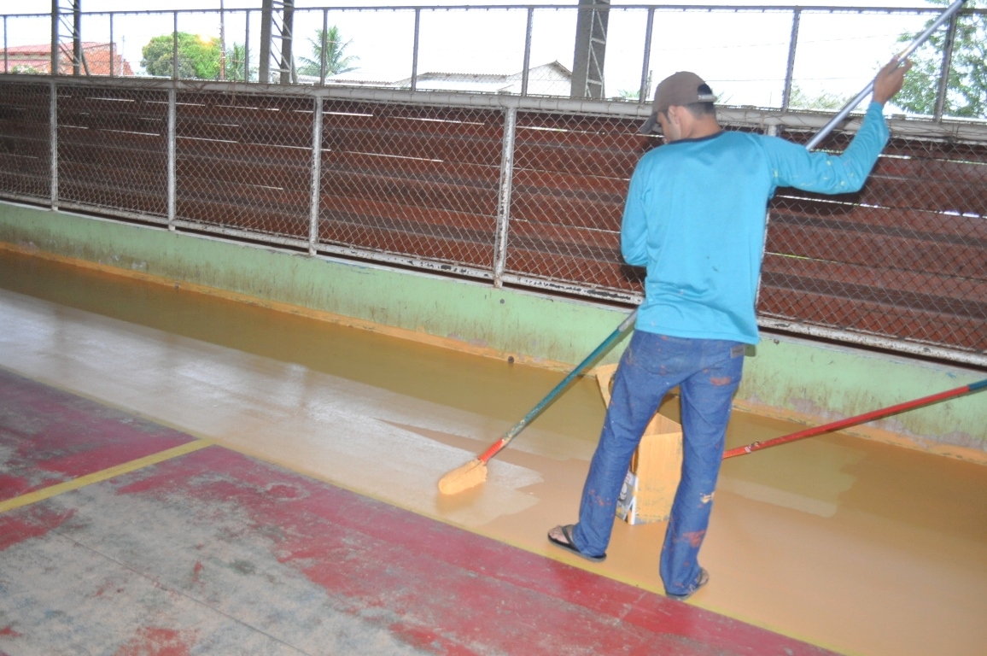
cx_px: 494
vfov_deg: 39.9
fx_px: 904
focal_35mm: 33
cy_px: 328
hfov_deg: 57.3
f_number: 4.5
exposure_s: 1/60
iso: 1250
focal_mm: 22
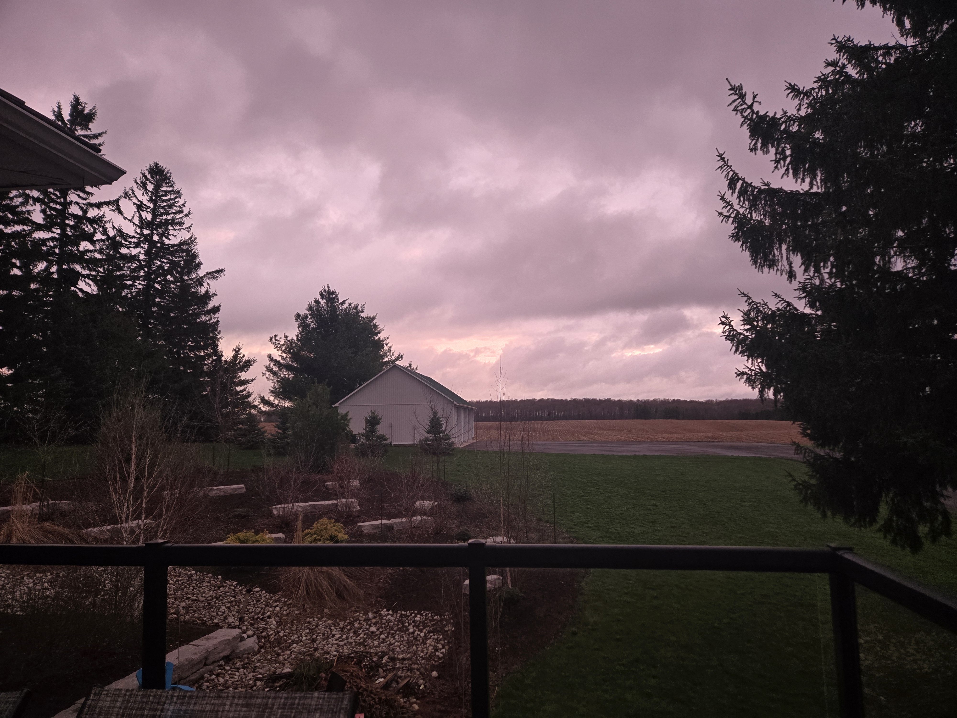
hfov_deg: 73.9
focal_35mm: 23
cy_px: 359
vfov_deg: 58.9
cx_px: 478
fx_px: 636
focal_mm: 5.4
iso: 200
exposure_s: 1/120
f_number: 1.8
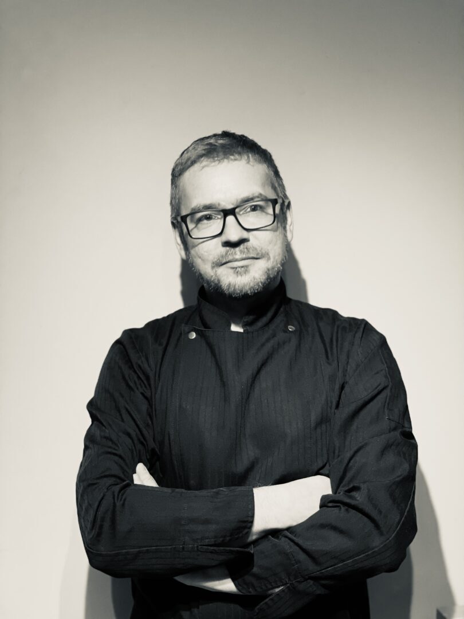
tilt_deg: -7.5
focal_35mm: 52
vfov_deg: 36.8
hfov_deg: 28.0
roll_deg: +0.1
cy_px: 310
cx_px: 232
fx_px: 929
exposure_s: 1/33
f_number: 2
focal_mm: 6
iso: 250
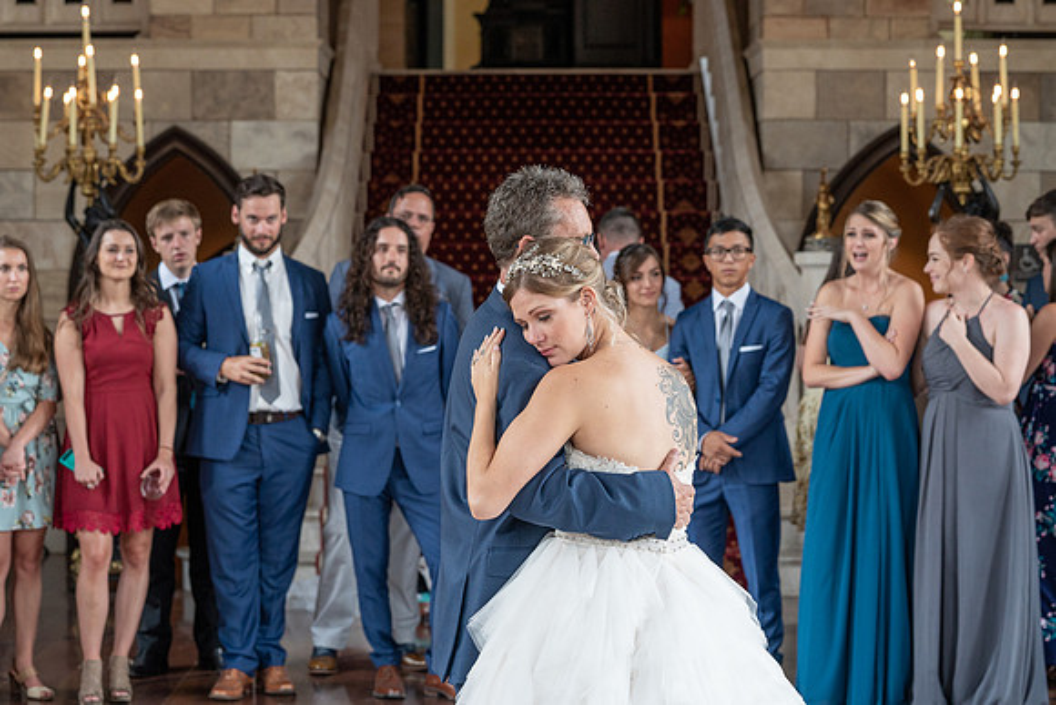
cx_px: 537
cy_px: 334
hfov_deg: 22.9
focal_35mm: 89
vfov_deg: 15.4
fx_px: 2603
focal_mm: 84
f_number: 5
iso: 1000
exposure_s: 1/250
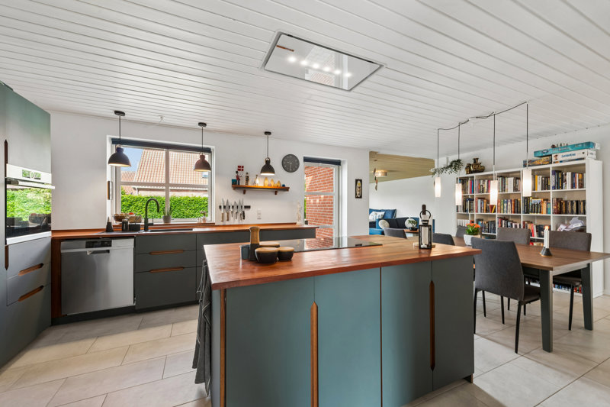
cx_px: 305
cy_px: 204
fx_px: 237
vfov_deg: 81.2
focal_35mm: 14
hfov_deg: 104.3
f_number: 10
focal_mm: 14
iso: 200
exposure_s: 1/10
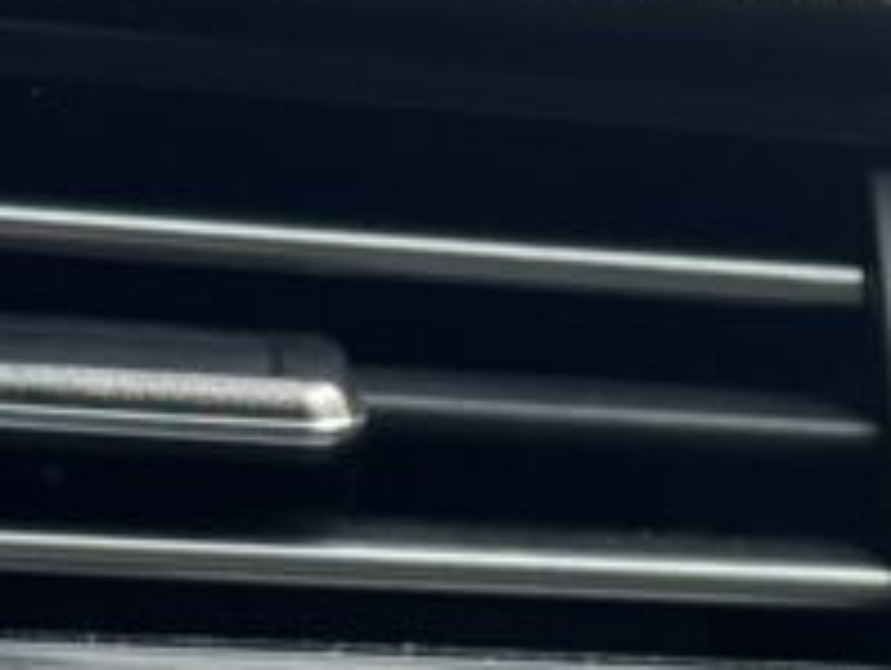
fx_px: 6391
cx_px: 1436
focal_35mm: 248
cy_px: 1407
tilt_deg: -9.3
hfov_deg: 7.8
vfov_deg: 5.8
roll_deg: -1.8
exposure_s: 1/1070
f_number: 1.78
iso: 80
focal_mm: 6.76
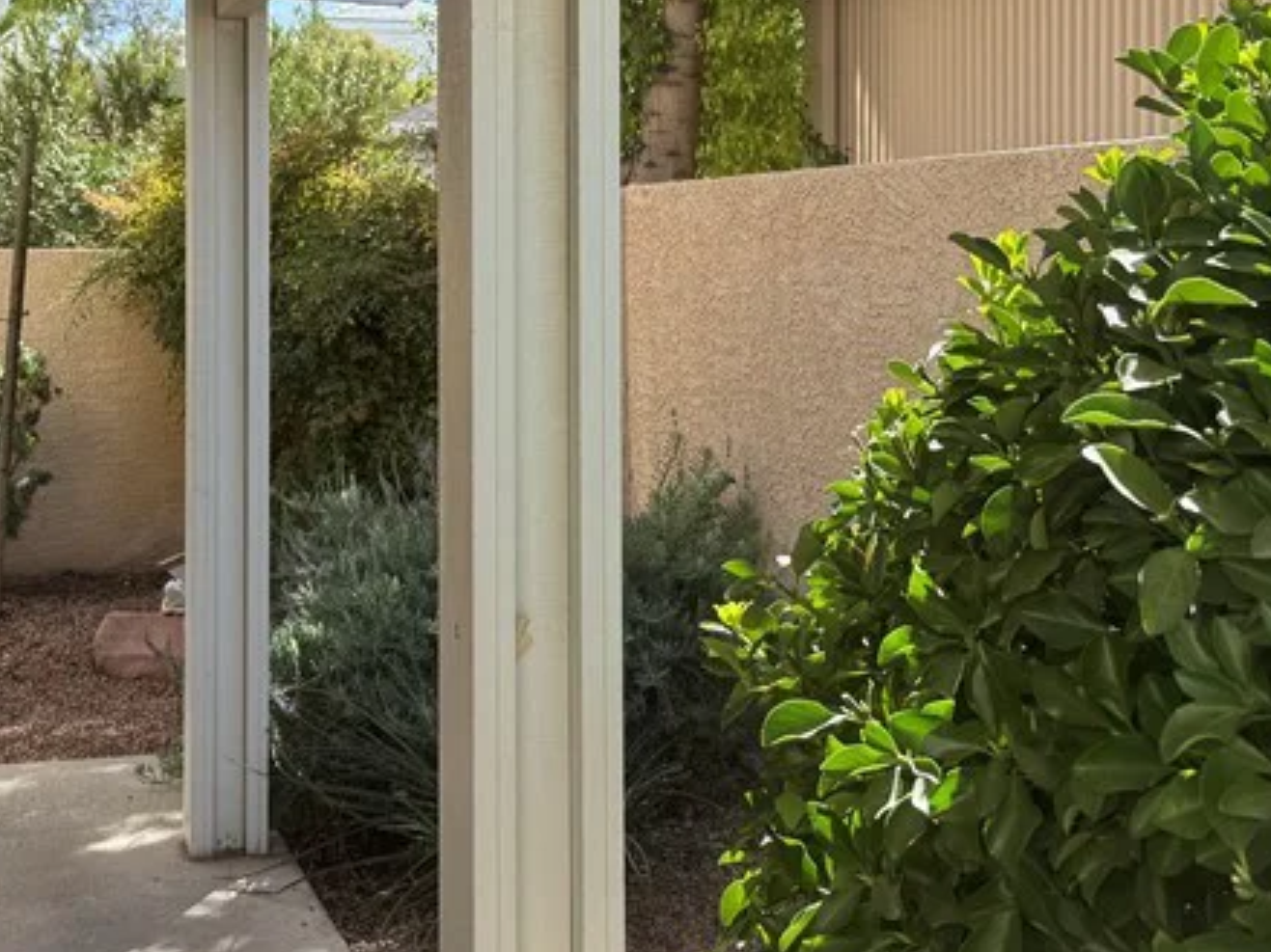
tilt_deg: +2.4
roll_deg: -0.7
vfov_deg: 25.7
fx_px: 2056
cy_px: 226
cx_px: 489
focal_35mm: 56
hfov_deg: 34.2
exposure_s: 1/1311
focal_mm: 6.76
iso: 80
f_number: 1.78
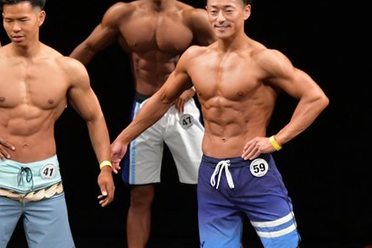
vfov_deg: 2.5
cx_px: 140
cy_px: 190
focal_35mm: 549
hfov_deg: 3.8
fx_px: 5673
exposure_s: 1/400
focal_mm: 200
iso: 3200
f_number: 5.6
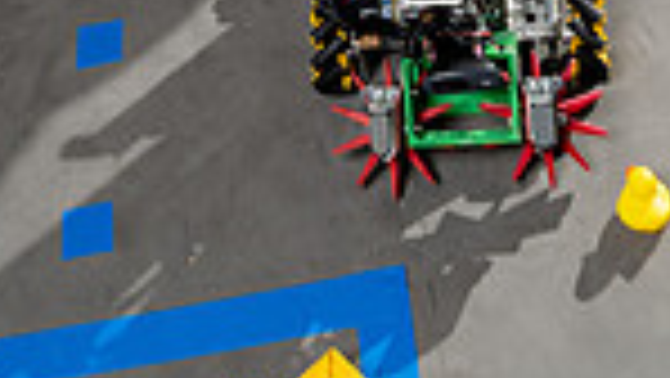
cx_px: 391
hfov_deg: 23.1
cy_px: -567
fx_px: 1635
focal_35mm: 92
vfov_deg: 10.9
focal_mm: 29
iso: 100
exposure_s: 1/250
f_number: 4.5
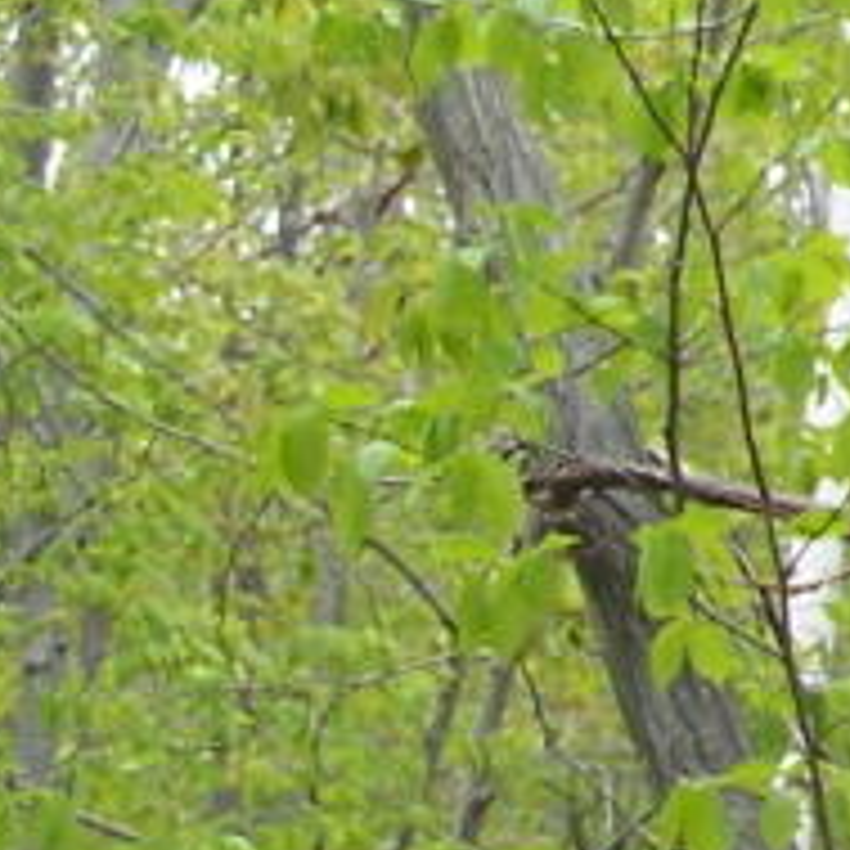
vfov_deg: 7.1
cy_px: -207
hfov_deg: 6.7
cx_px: 2199
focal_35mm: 244
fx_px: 6779
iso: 80
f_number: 3
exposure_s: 1/80
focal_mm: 8.5
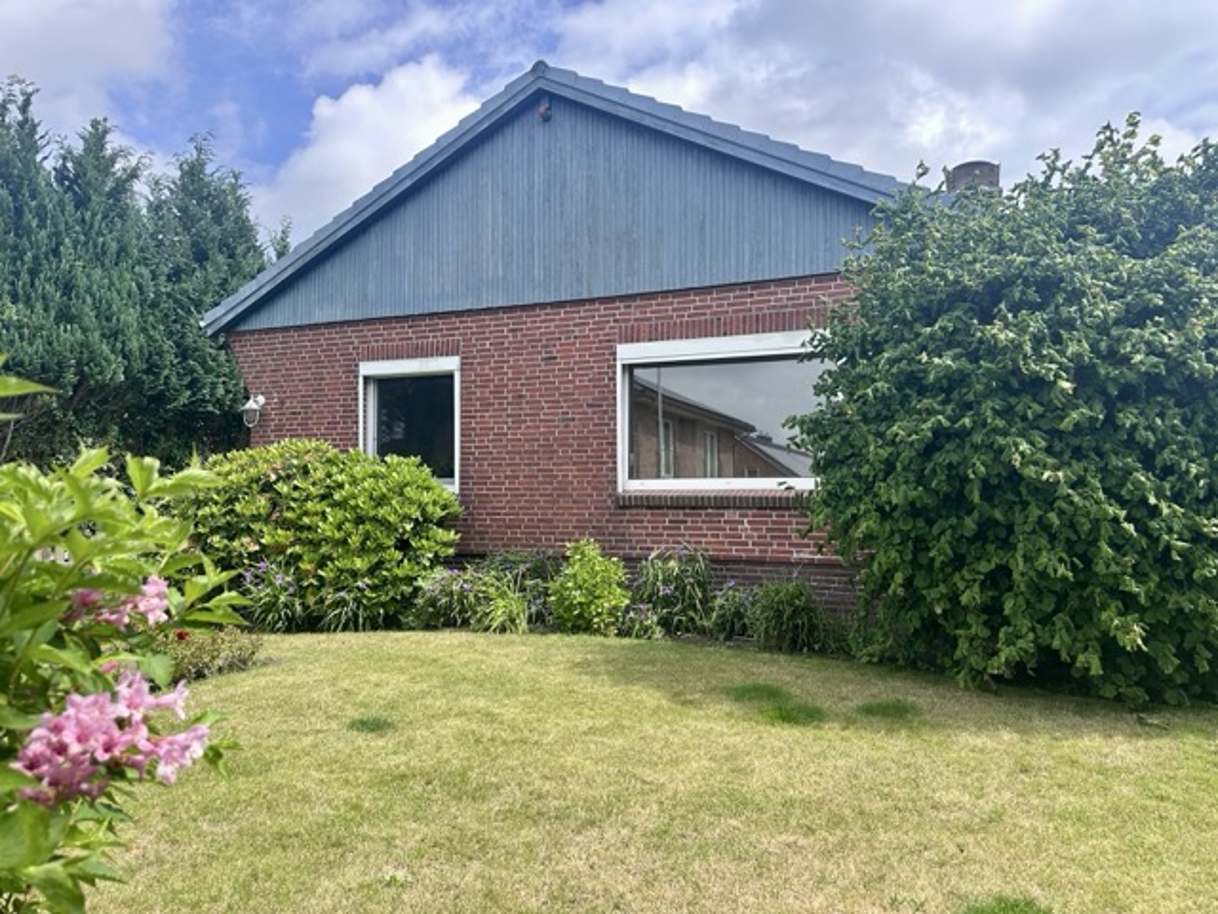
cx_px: 609
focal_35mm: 24
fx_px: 844
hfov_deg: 71.6
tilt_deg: +3.4
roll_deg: -0.1
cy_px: 457
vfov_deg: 56.8
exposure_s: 1/2203
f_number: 1.78
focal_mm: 6.86
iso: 80
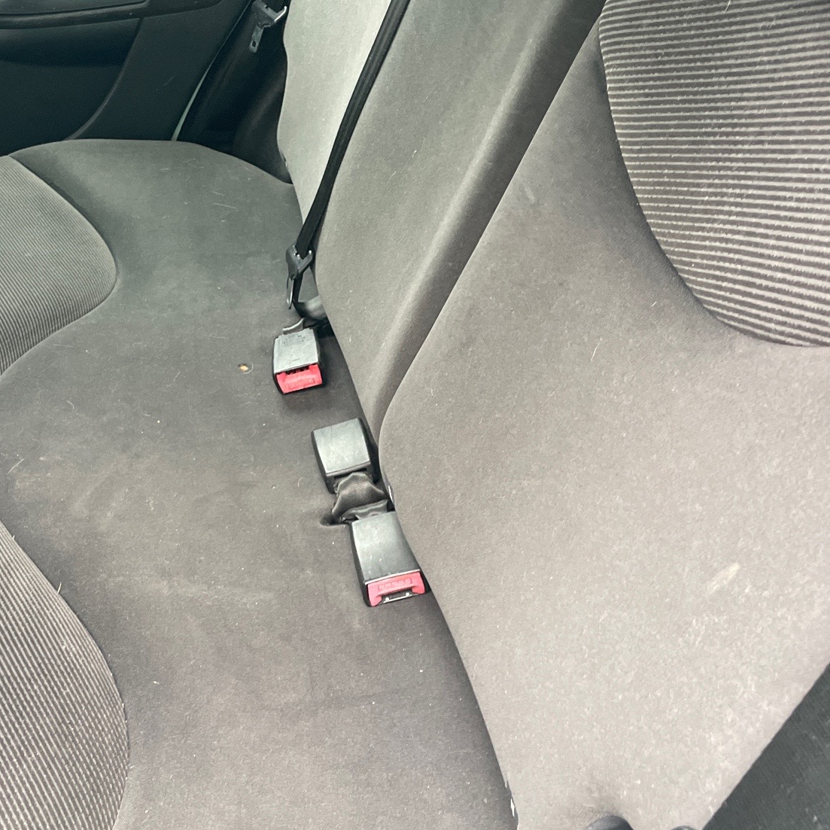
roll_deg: +2.7
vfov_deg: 41.7
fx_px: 1085
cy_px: 351
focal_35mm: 40
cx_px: 285
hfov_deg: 41.4
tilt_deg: -33.5
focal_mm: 4.2
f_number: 1.6
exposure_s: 1/60
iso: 250
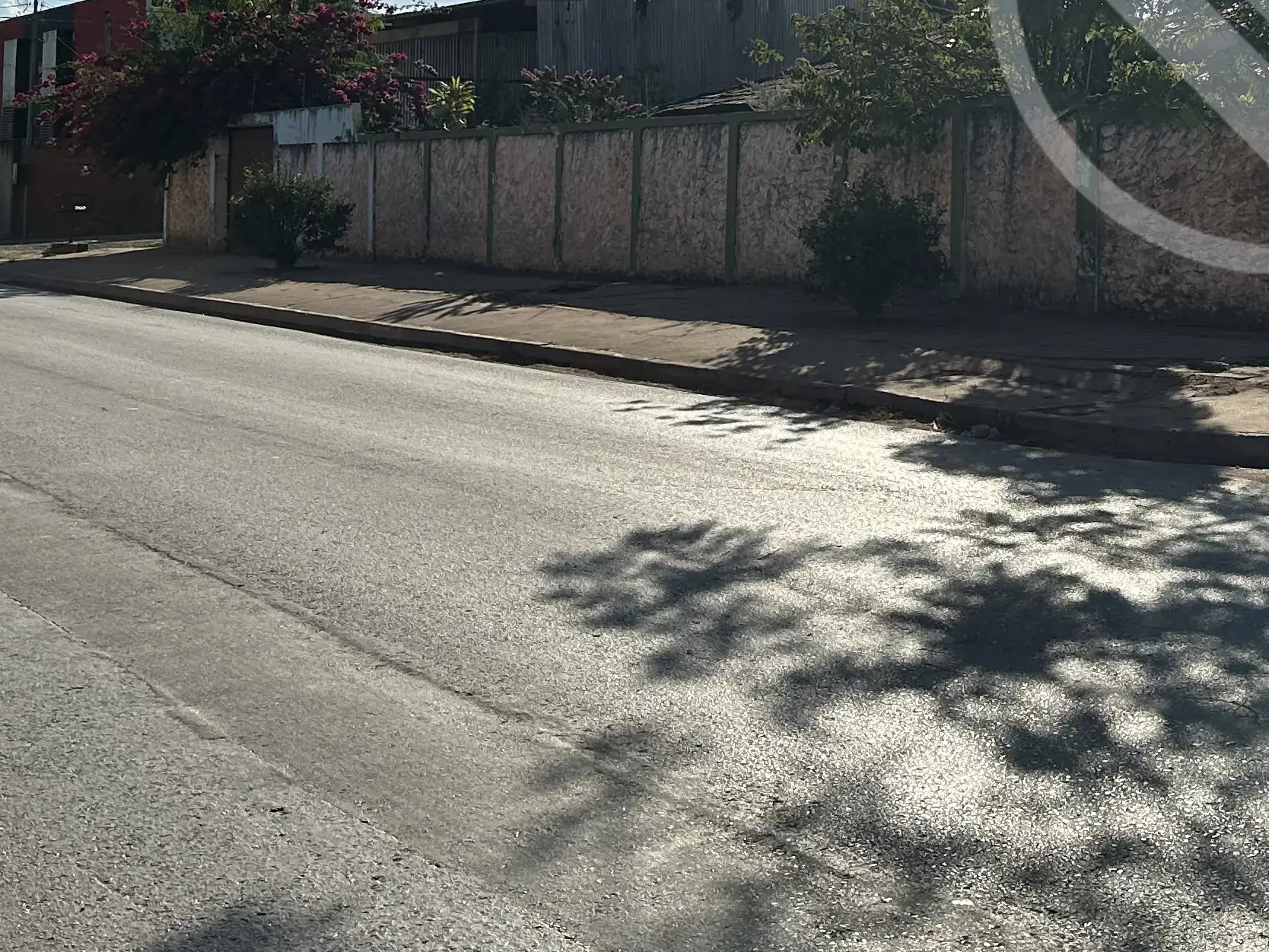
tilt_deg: +4.6
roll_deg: +0.7
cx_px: 1287
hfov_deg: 30.7
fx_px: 2126
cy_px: -26
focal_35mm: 58
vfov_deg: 24.0
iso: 80
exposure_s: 1/9709
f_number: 1.78
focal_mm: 6.86
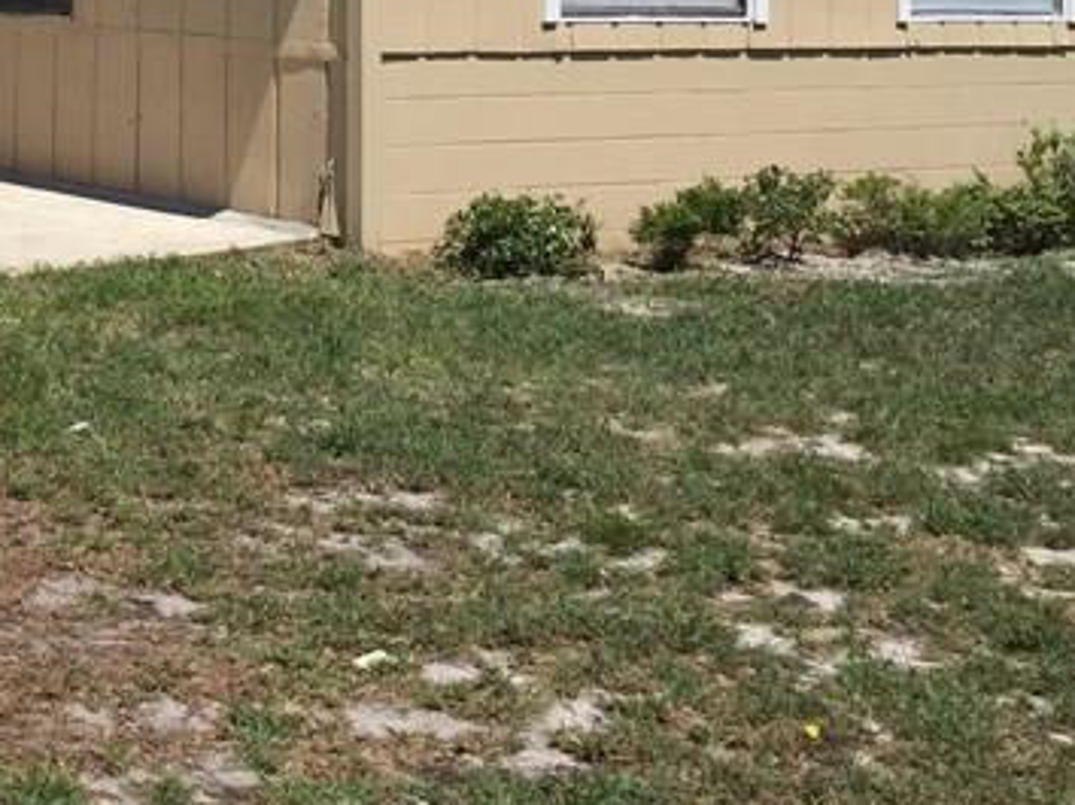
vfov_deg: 16.6
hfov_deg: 21.4
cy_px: -231
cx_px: -270
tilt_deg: +2.0
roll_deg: -2.2
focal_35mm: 84
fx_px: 2607
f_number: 2.2
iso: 32
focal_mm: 4.15
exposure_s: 1/3968
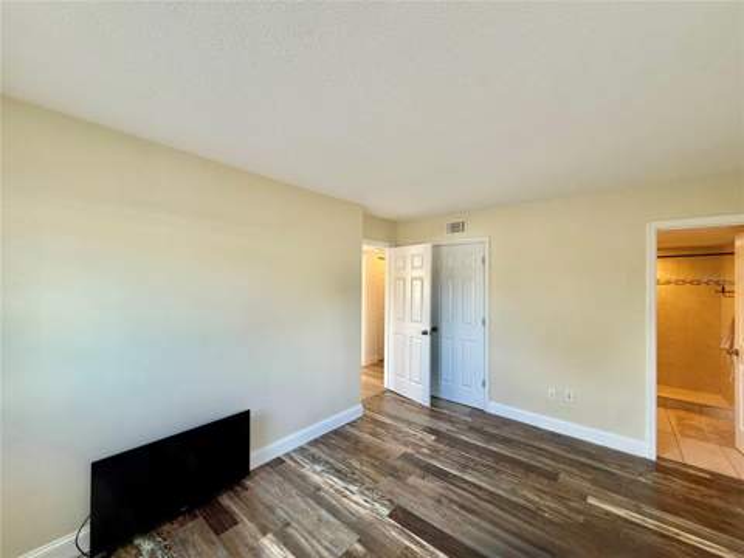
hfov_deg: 102.1
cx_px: 372
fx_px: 301
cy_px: 279
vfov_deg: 85.7
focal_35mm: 14
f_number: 2.2
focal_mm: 2.22
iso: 250
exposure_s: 1/120
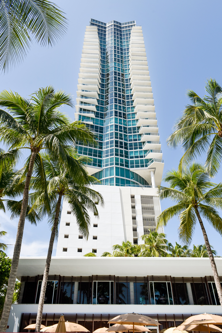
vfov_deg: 73.7
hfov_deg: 53.2
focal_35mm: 24
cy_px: 166
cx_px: 111
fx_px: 222
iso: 320
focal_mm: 24
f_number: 8
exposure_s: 1/1600
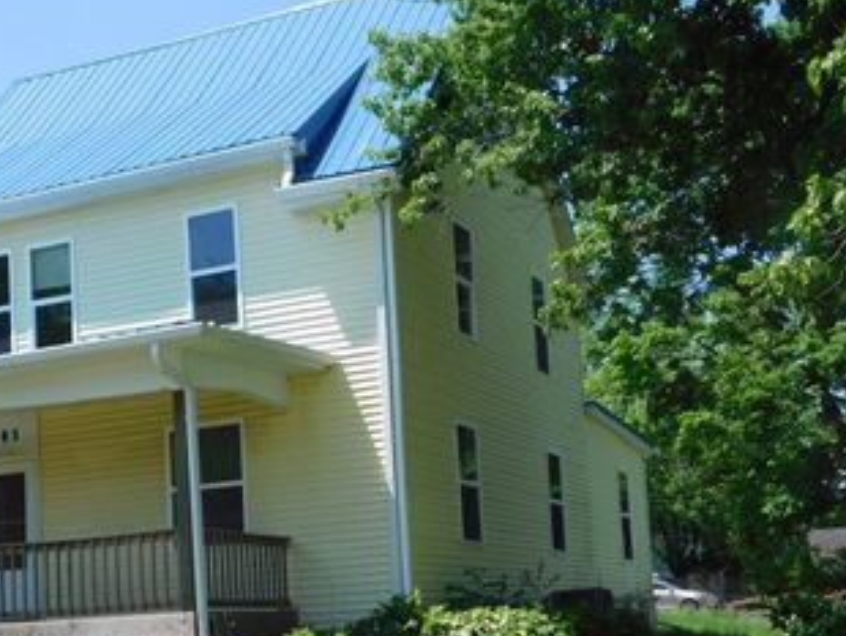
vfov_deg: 24.9
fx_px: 1419
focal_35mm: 58
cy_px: 490
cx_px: 292
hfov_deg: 33.0
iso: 125
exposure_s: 1/800
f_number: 3.5
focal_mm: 6.3
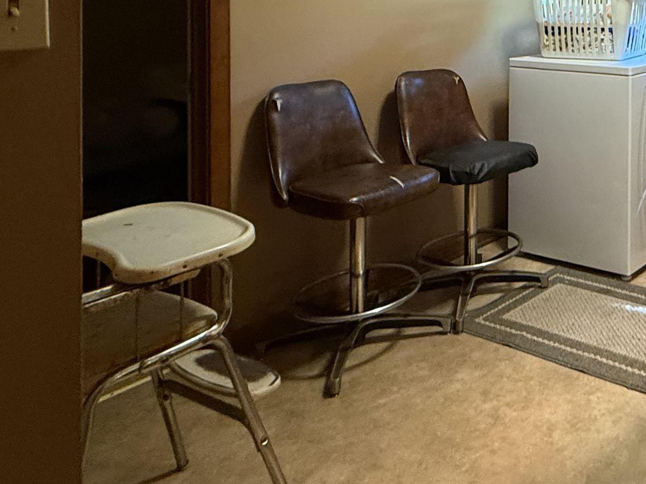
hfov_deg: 40.3
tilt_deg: +0.5
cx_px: 729
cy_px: -6
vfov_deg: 35.6
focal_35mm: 36
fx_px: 672
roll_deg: +0.8
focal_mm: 2.22
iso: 320
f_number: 2.2
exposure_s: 1/20
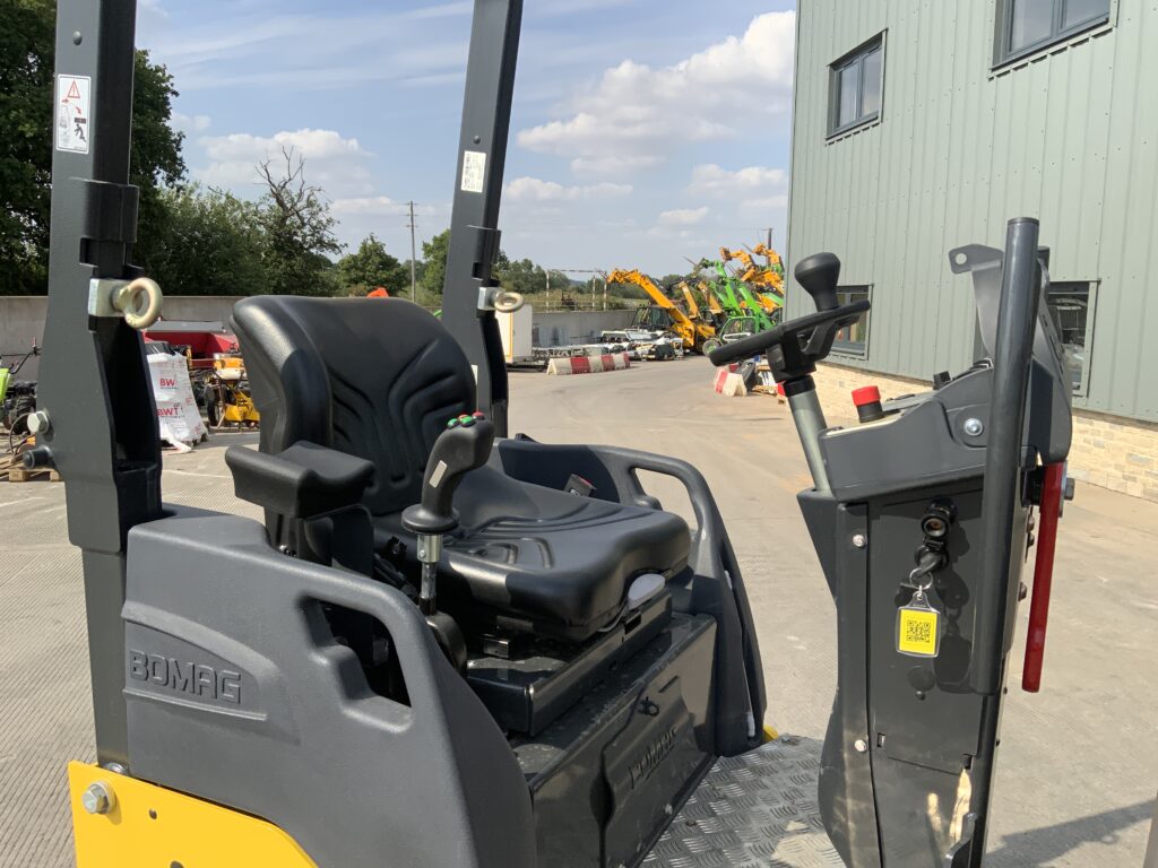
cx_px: 579
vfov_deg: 48.2
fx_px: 970
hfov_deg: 61.7
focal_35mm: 29
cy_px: 434
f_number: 1.8
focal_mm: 3
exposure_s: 1/1786
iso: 16
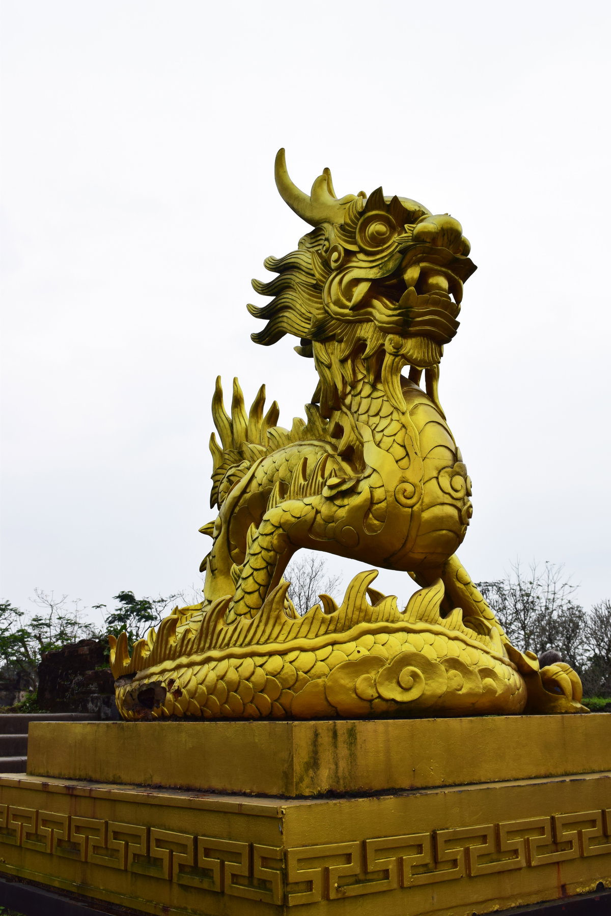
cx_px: 306
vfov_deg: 49.6
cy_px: 458
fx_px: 993
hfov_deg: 34.2
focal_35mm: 39
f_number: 11
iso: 400
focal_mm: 26
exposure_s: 1/500
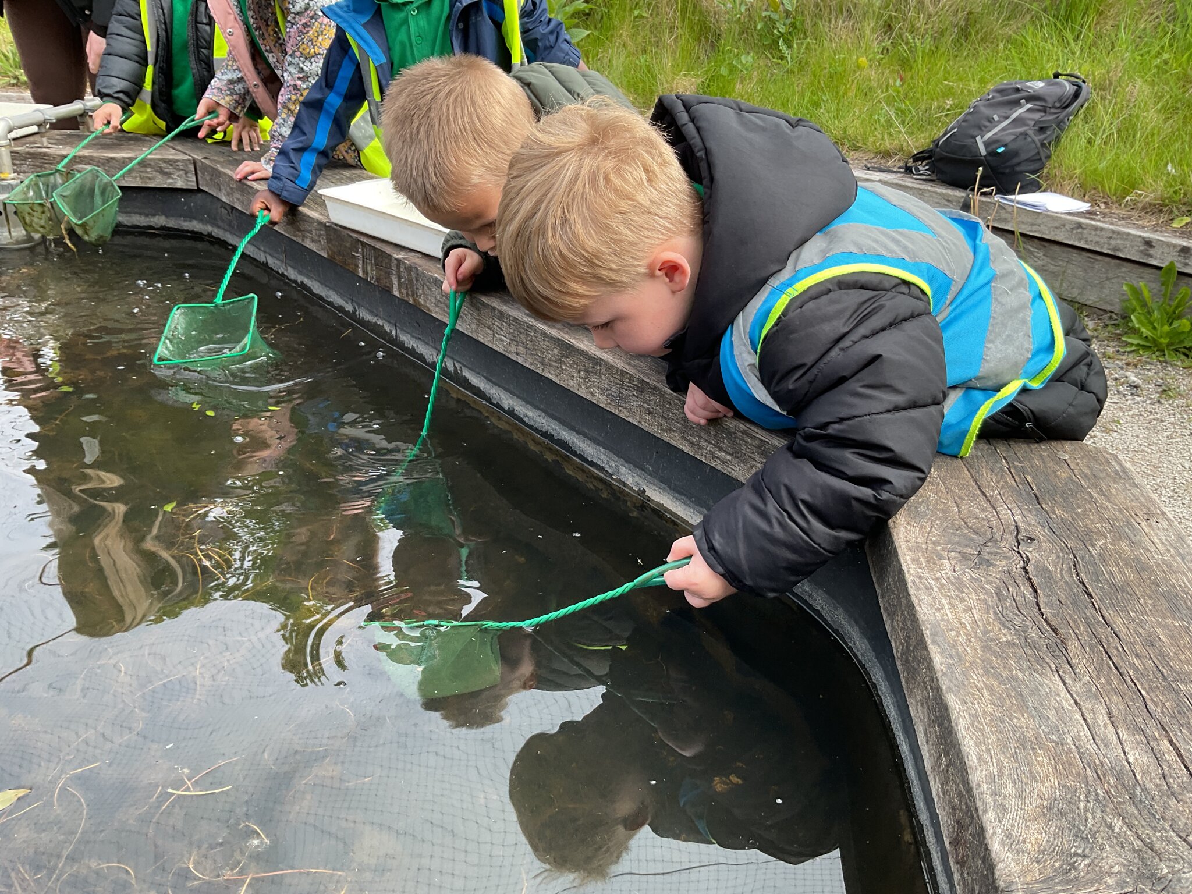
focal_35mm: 29
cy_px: 447
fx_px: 999
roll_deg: -3.9
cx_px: 596
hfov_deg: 61.7
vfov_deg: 48.2
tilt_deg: -27.7
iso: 16
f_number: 1.8
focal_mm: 3
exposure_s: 1/199
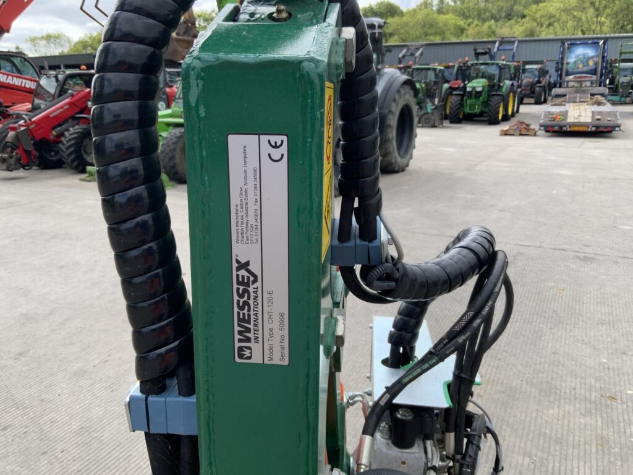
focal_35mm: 29
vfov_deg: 48.2
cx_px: 316
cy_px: 238
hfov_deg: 61.7
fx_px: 530
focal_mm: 3
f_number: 1.8
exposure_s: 1/657
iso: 16
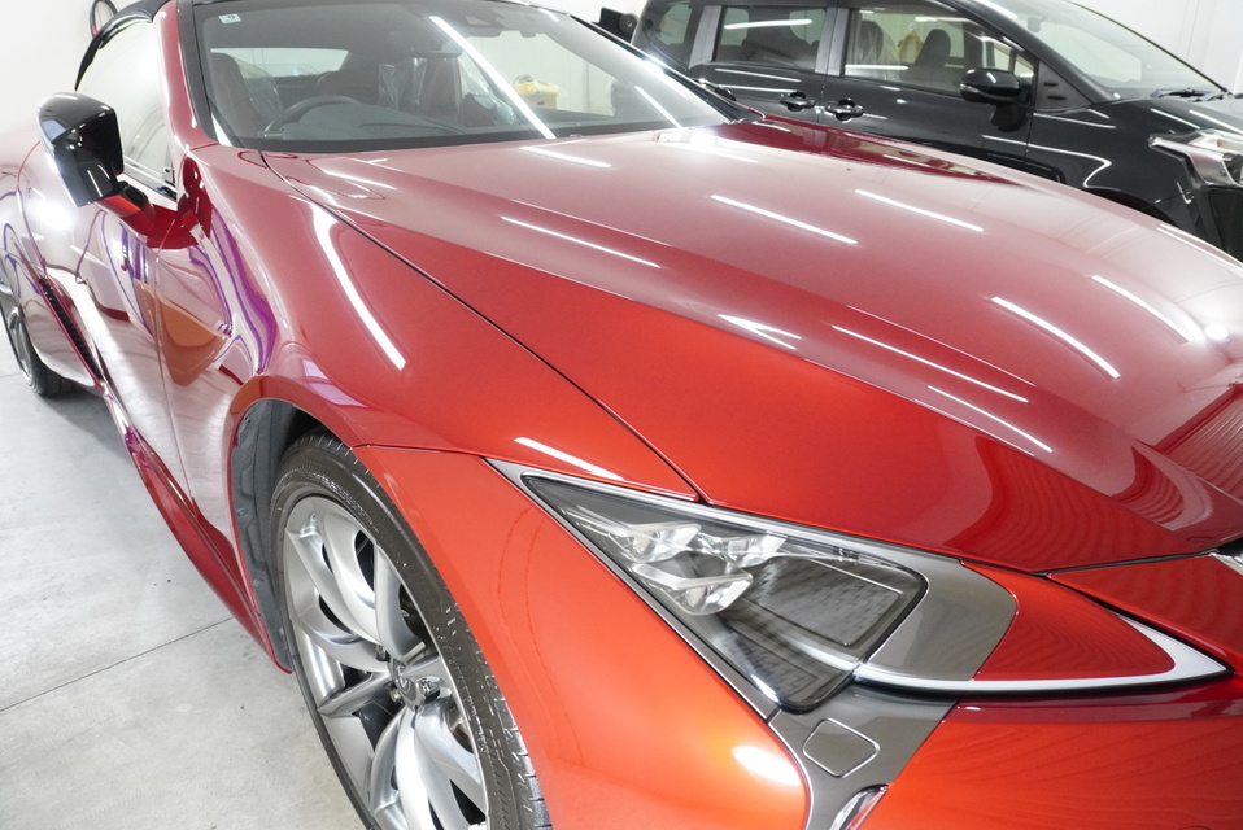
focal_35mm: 26
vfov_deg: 50.5
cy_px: 415
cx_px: 622
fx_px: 881
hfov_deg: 70.4
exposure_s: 1/160
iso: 3200
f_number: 5.6
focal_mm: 17
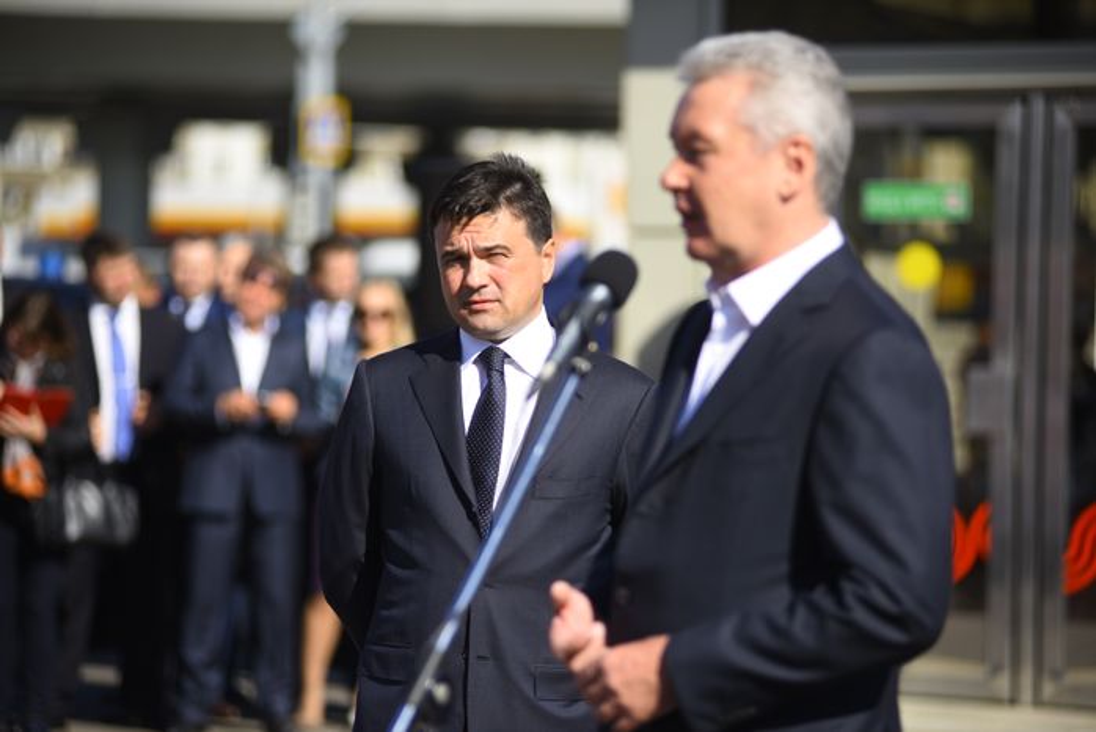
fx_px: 4416
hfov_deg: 14.1
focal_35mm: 145
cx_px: 548
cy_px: 366
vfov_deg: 9.5
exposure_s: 1/4000
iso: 250
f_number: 2.8
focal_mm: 145
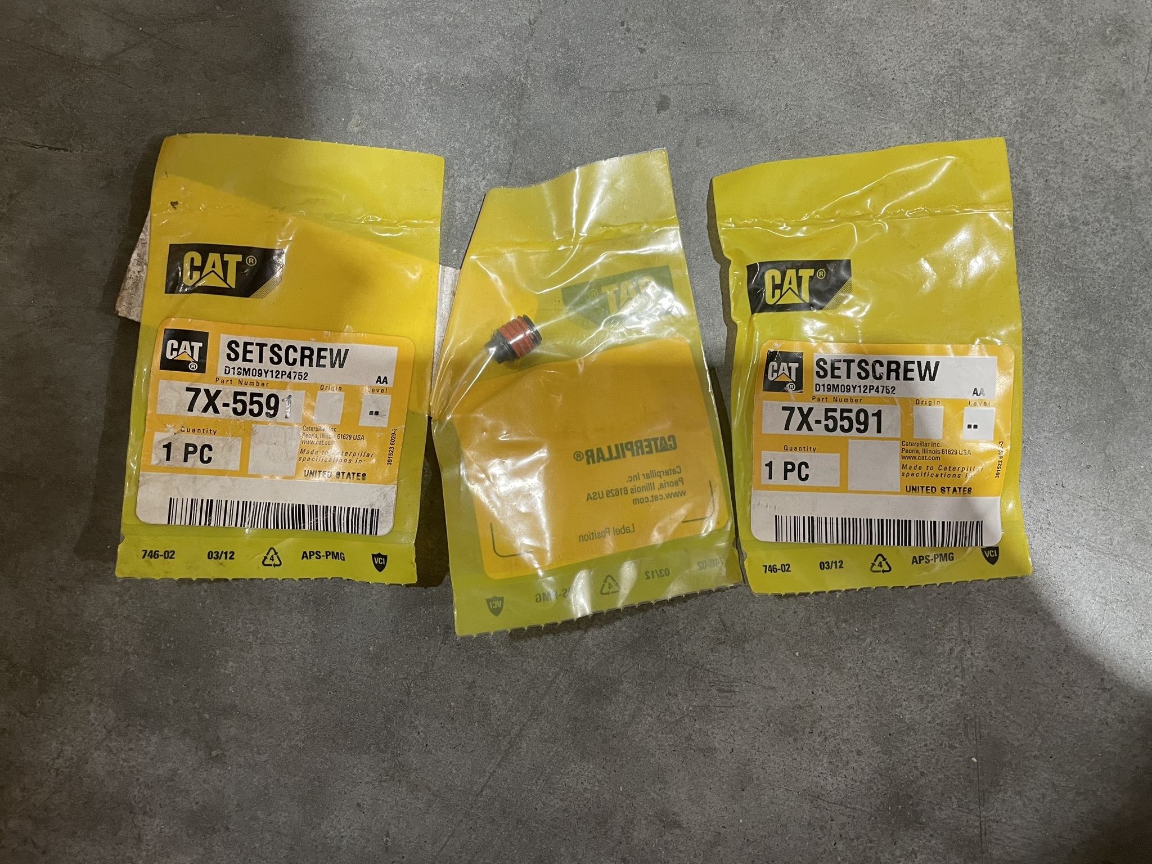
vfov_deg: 53.1
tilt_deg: -85.4
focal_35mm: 26
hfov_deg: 67.3
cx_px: 576
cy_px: 432
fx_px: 865
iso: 160
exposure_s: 1/60
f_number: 1.6
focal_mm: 4.2
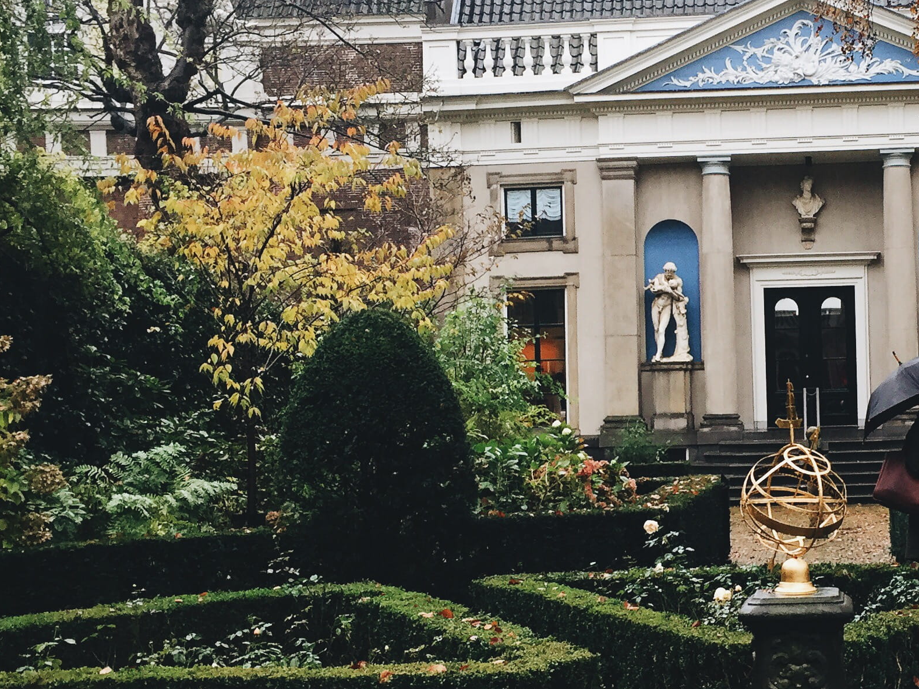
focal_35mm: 60
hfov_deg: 31.3
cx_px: 752
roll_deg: +1.5
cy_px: 399
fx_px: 1593
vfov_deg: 24.4
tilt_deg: +0.1
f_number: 2.2
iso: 40
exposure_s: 1/33
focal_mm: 4.15
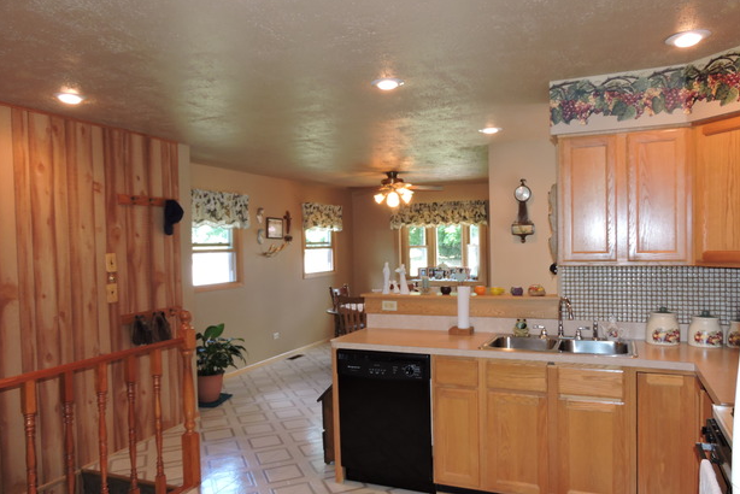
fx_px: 535
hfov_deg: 69.4
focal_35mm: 26
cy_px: 263
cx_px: 381
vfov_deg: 49.6
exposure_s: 1/30
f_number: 3.3
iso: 200
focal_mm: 4.3
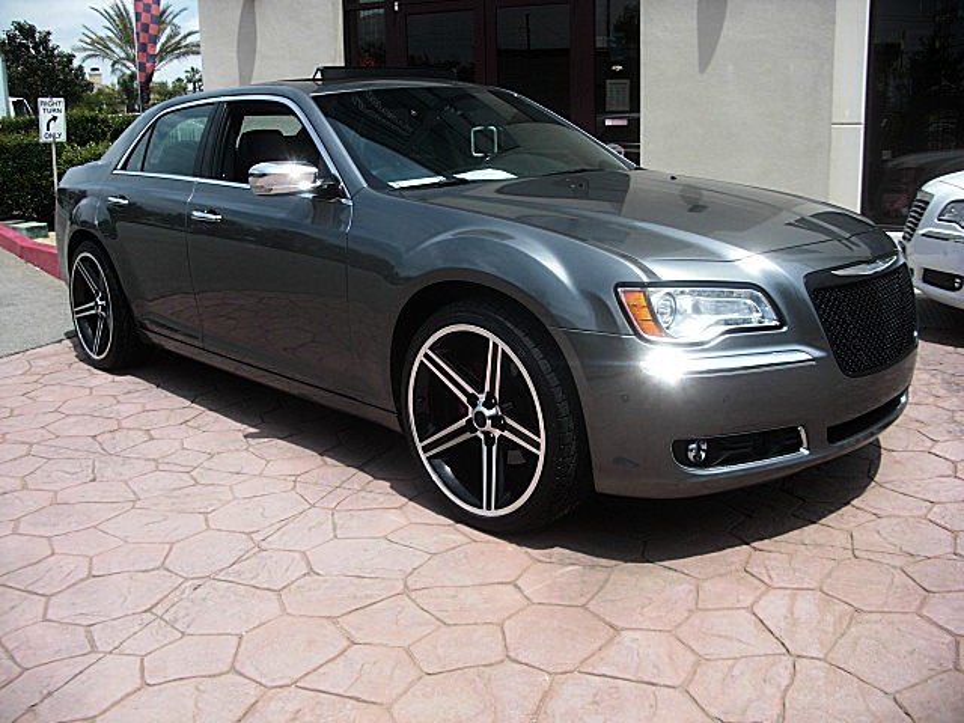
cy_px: 362
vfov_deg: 39.7
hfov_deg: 51.4
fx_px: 1003
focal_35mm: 36
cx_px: 482
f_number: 2.8
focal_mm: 6.3
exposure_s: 1/640
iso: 50
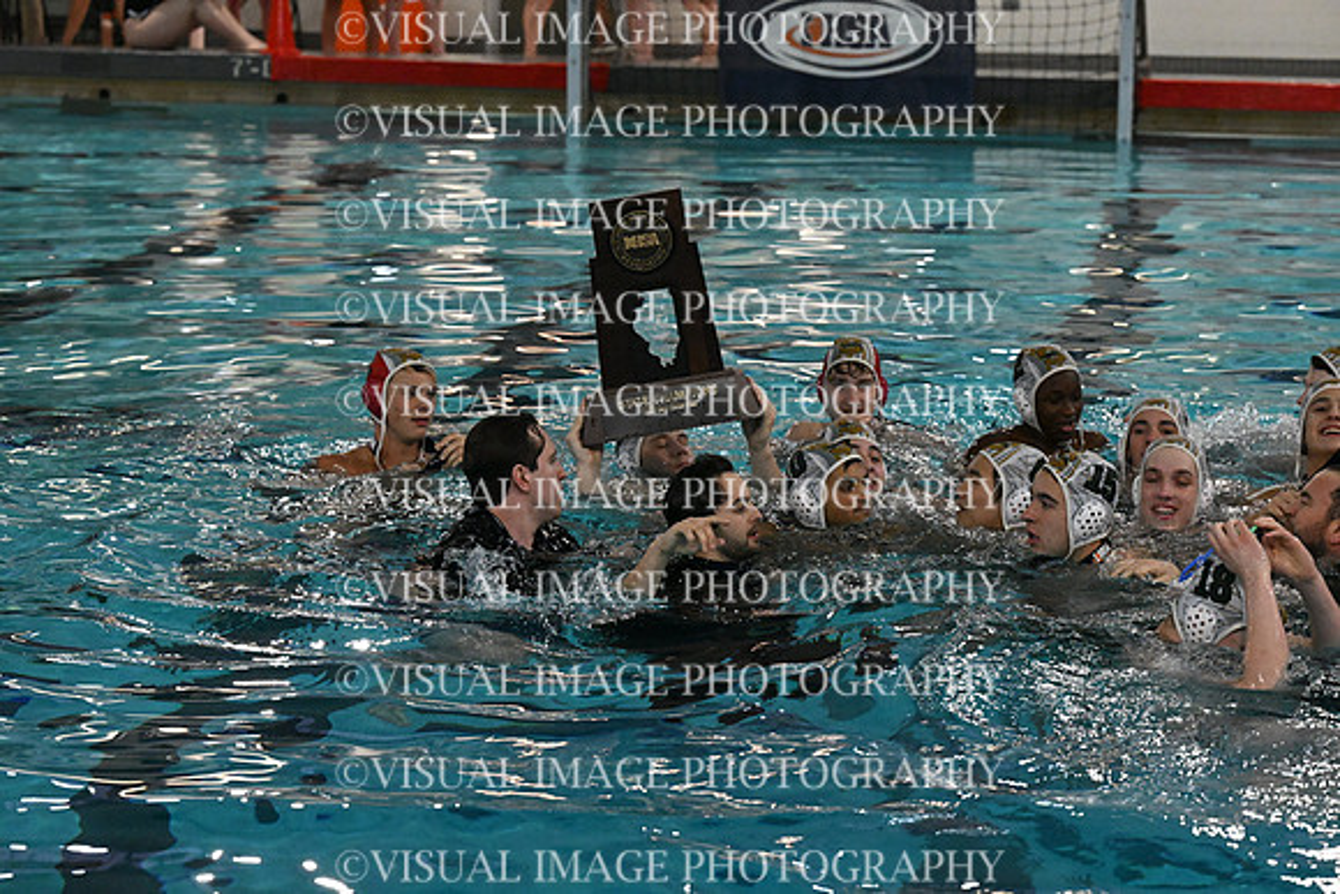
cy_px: 447
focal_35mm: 105
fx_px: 3909
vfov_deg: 13.0
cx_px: 670
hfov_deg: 19.5
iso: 12800
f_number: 5.6
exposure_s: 1/1250
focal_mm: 105
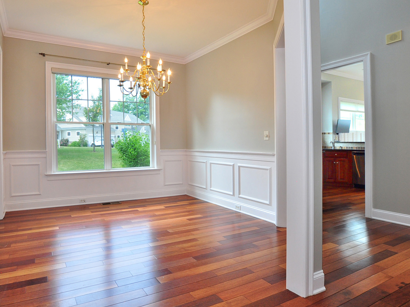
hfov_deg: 79.8
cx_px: 148
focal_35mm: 20
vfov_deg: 65.9
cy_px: 145
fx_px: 237
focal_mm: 10
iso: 400
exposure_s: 1/40
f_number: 5.6
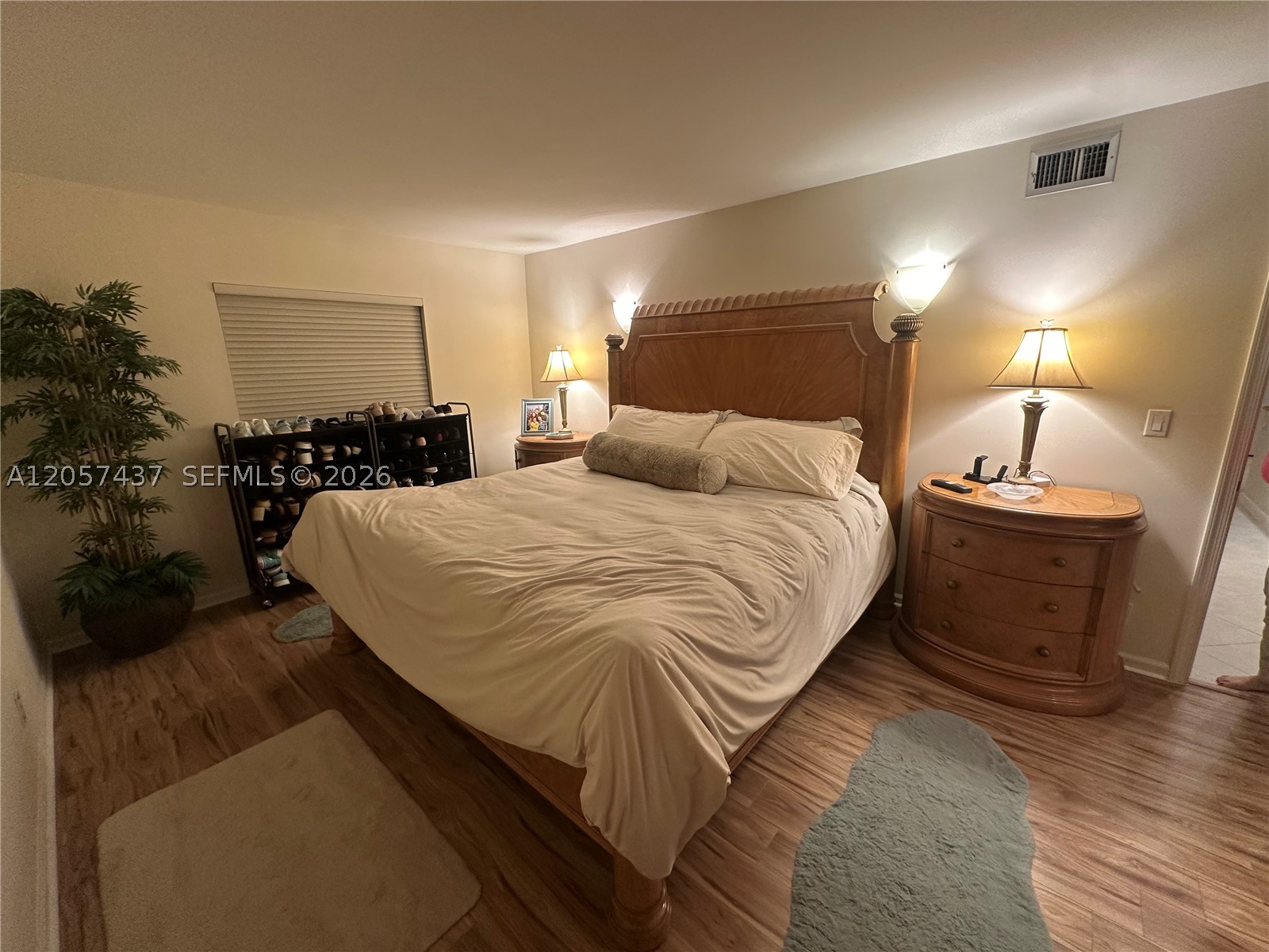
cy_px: 476
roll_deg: +1.0
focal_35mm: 14
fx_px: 513
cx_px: 634
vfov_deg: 85.7
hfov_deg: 102.1
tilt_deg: -13.4
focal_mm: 2.22
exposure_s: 1/60
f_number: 2.2
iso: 160
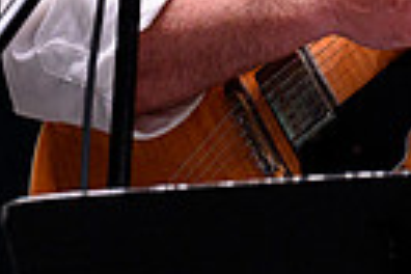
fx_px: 4897
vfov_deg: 3.2
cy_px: -234
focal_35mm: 429
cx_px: 520
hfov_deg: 4.8
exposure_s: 1/125
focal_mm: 98
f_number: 5.6
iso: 3200
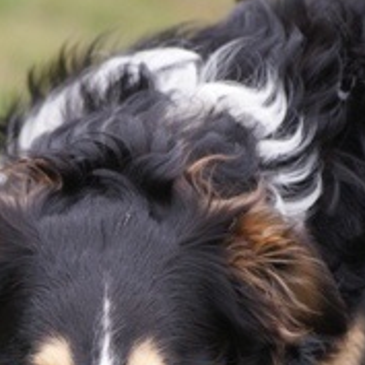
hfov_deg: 2.8
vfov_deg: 2.8
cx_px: 62
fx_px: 7408
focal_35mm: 621
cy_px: 353
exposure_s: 1/320
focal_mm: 180
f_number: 4.5
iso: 160
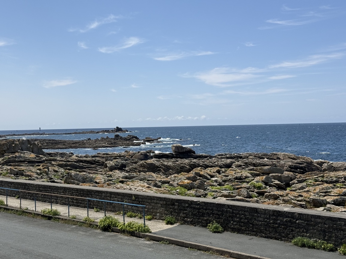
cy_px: 130
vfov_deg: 30.3
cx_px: 173
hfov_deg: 39.7
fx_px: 480
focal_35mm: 48
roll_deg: +1.7
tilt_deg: -0.3
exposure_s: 1/7143
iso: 64
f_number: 1.78
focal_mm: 6.76
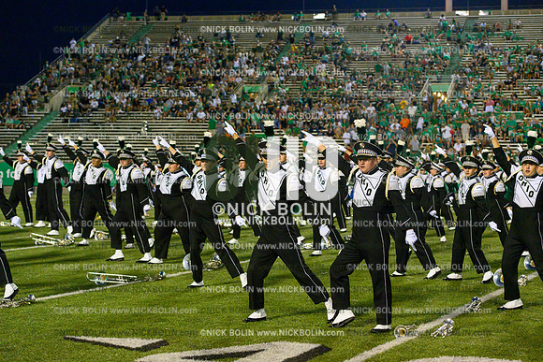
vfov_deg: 19.5
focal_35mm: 70
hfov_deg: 28.8
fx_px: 1056
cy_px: 181
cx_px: 272
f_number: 4
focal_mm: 70
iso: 10000
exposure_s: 1/1600
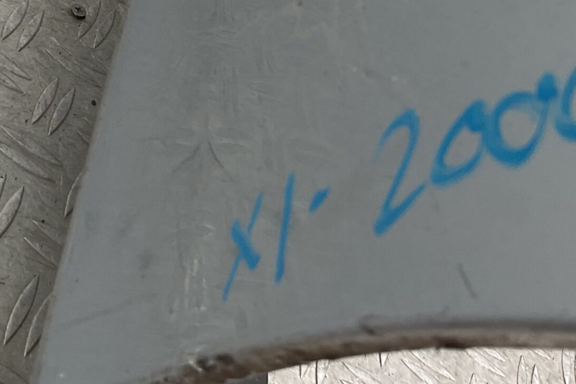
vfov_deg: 18.3
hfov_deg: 28.4
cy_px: -58
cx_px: 219
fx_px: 1136
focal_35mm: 71
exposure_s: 1/111
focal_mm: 3
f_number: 1.8
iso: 16
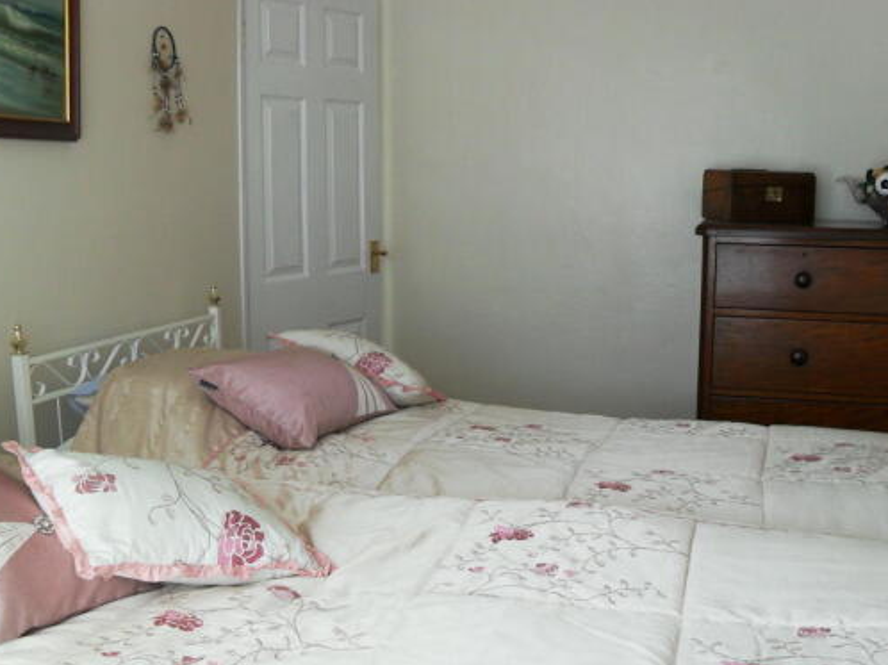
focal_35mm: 41
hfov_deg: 45.8
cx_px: 466
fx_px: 1051
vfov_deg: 35.1
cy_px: 372
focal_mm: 6.2
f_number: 2.8
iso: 100
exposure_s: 1/125
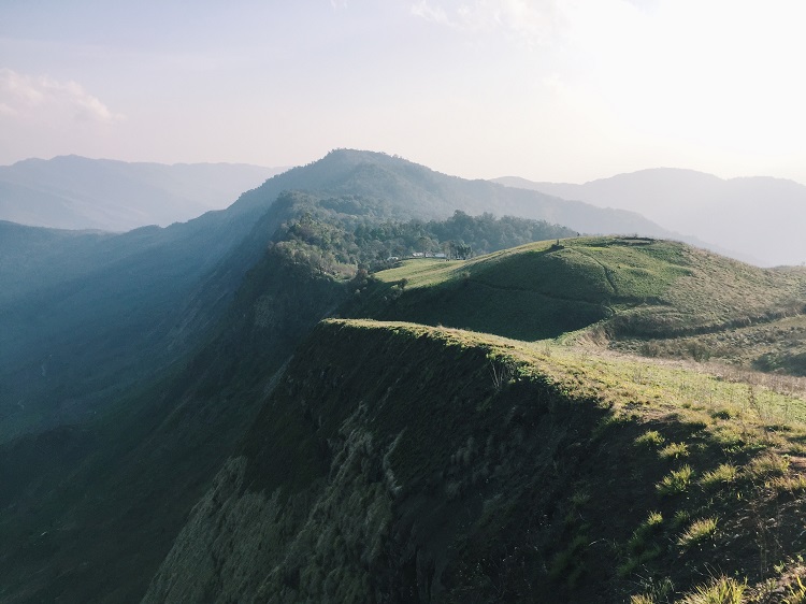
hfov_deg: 61.7
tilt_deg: -12.1
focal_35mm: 29
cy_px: 302
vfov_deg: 48.2
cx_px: 403
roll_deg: +1.9
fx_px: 675
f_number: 2.2
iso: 32
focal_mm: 4.15
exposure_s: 1/1522
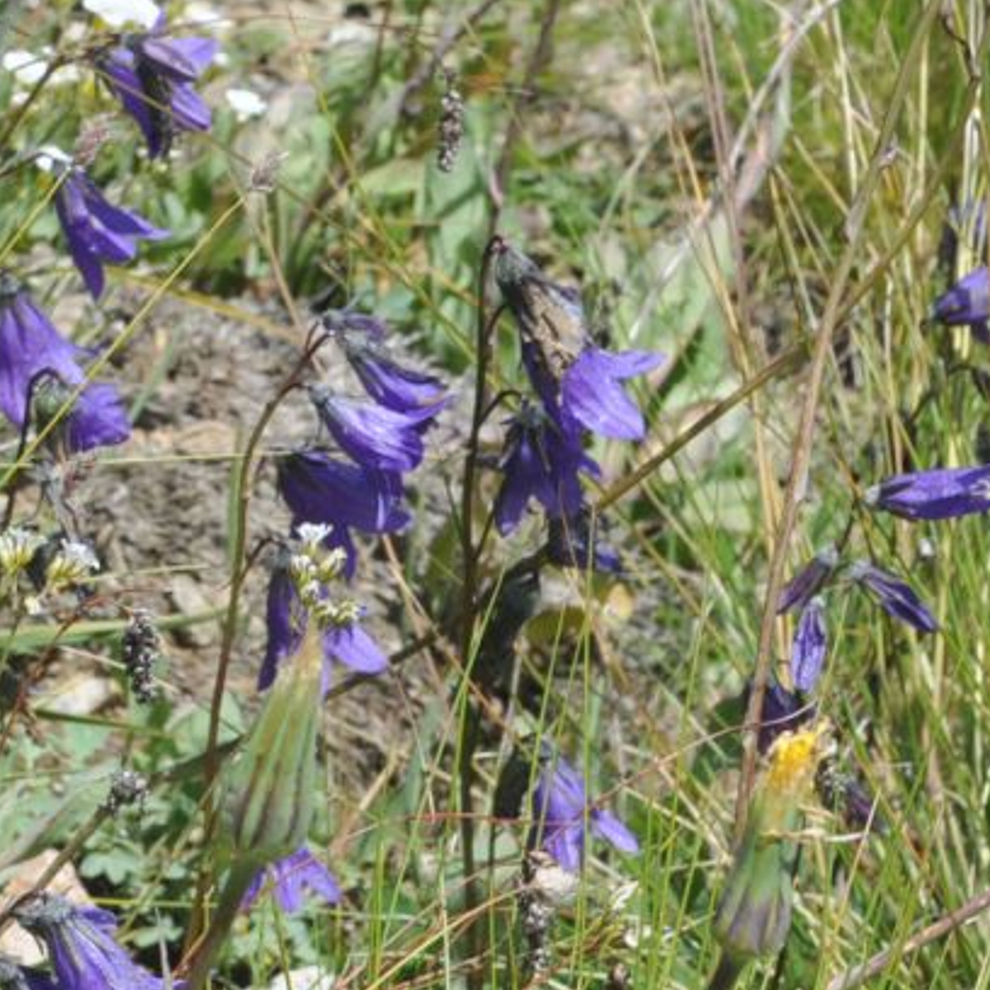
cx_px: -541
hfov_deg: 9.3
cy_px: 305
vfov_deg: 9.6
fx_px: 5900
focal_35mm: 182
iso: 200
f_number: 11
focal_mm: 45
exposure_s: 1/200
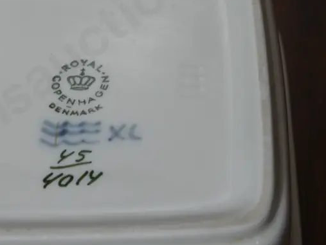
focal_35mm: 101
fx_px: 952
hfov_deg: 19.3
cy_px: 58
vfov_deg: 14.6
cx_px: 71
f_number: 5.3
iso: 320
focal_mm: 25
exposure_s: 1/60
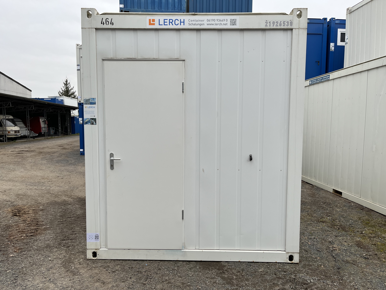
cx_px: 193
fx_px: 290
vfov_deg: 53.1
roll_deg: +0.0
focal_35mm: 26
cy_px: 145
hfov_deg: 67.3
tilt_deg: -3.8
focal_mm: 5.1
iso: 50
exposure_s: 1/742
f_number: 1.6
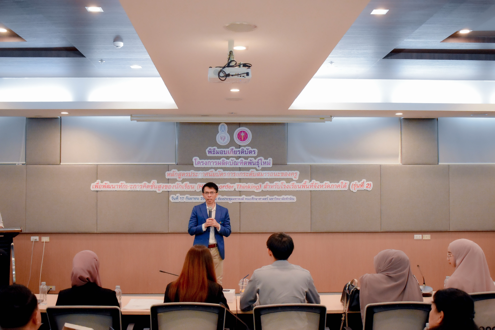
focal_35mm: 42
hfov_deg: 46.4
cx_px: 248
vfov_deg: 31.9
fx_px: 577
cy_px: 165
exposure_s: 1/200
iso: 2500
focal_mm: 28
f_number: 4.2
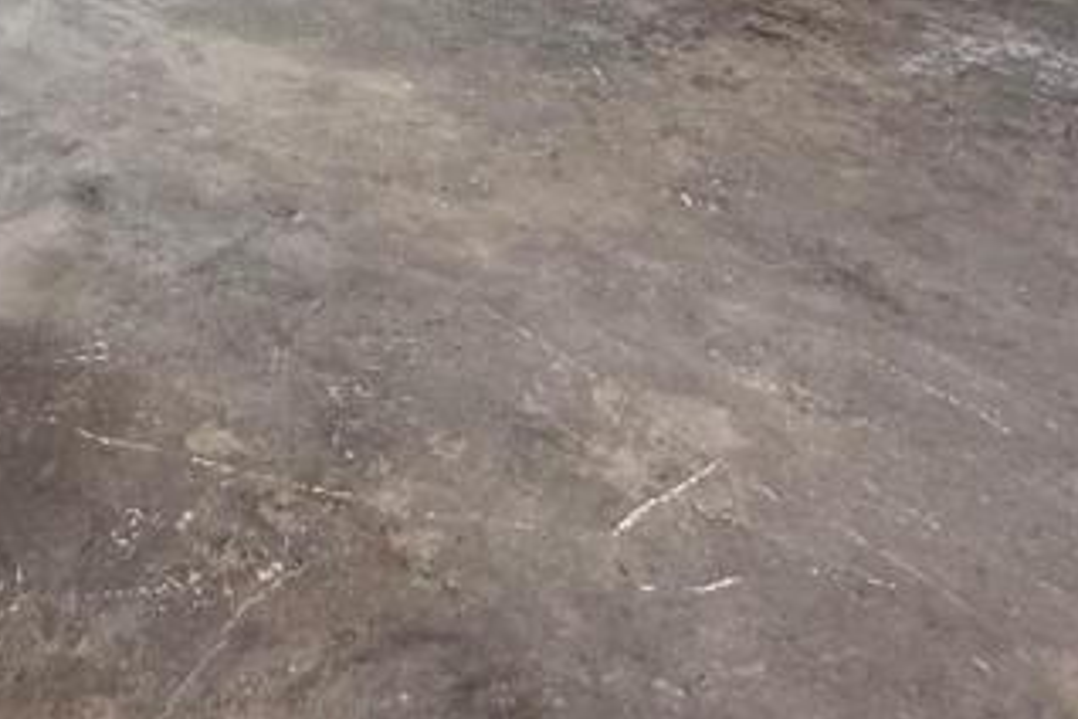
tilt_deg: -1.7
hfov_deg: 42.5
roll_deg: -0.7
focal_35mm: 44
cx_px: 217
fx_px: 1317
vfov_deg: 22.5
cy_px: -468
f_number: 2.2
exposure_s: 1/120
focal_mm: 2.22
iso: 160
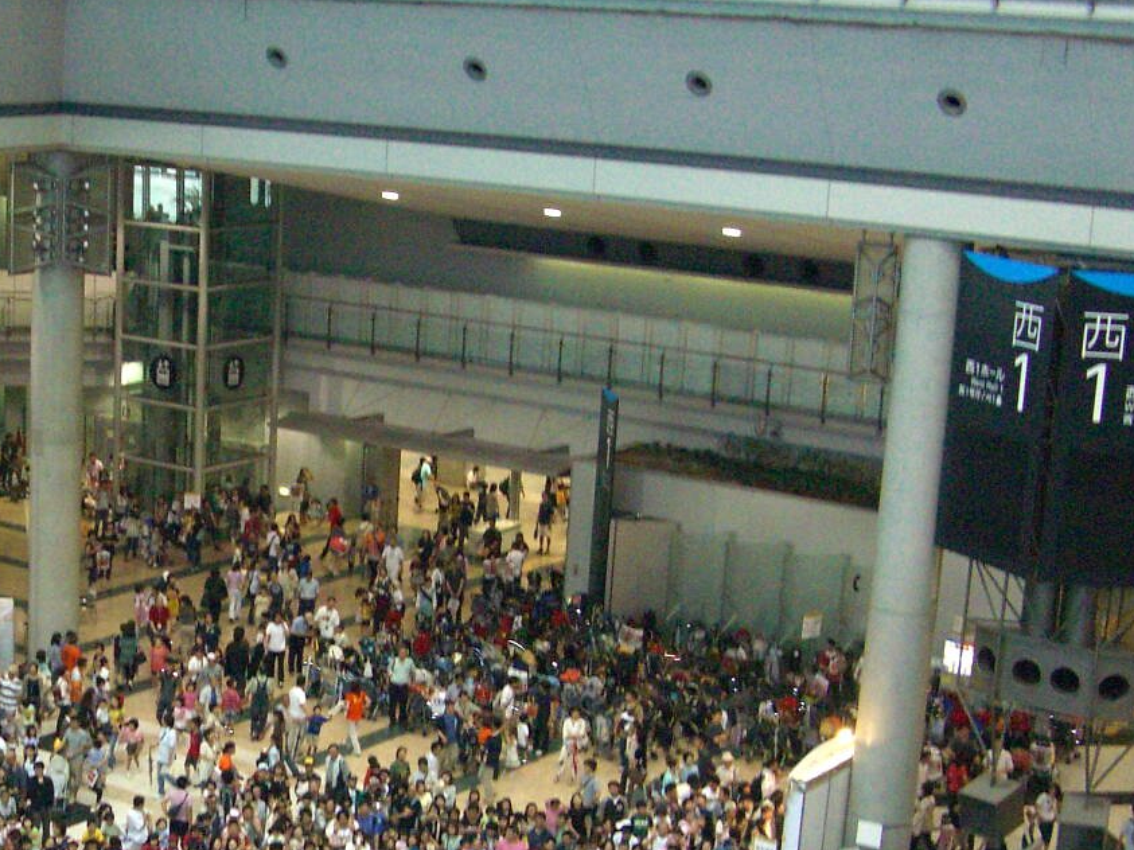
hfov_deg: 25.7
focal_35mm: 74
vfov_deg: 19.7
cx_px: 178
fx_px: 2424
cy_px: 652
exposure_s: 1/60
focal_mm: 7.9
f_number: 2.8
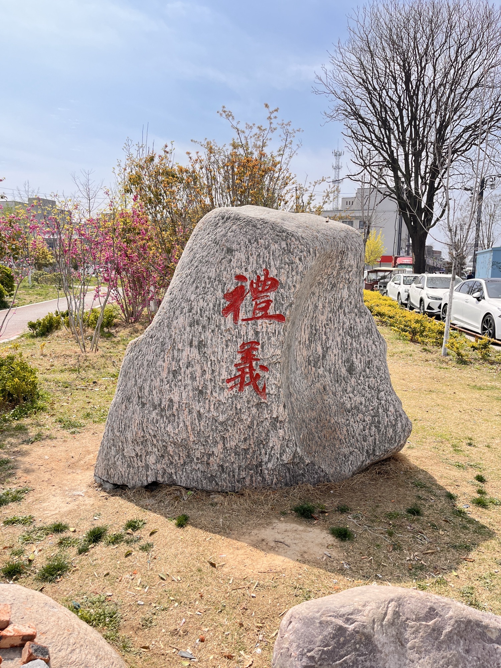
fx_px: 502
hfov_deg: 53.1
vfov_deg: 67.3
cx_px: 250
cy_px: 334
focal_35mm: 26
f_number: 1.6
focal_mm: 5.1
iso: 50
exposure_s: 1/1721
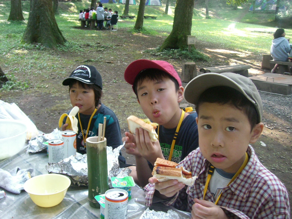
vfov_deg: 37.7
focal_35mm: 38
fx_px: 321
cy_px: 110
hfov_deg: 49.0
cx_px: 146
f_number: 2.7
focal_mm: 6.2
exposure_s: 1/60
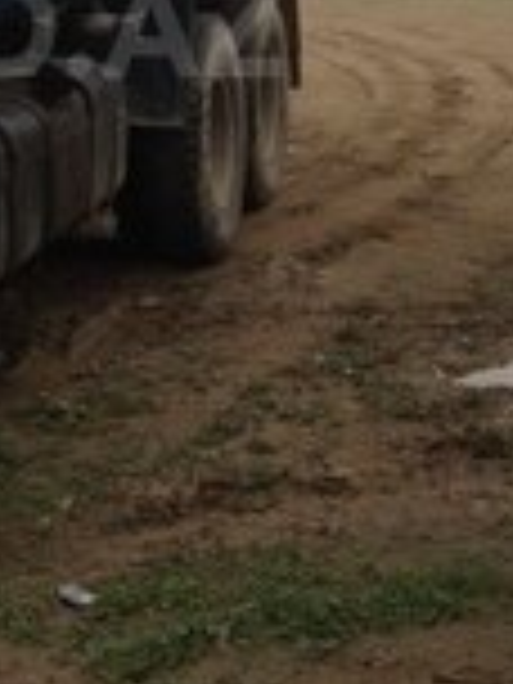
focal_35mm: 114
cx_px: -63
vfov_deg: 16.9
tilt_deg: -3.5
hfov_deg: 12.7
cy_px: 27
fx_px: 2253
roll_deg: +2.0
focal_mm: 4.28
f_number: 2.4
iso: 50
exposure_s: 1/347
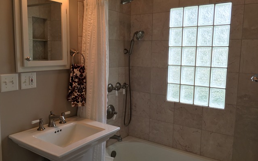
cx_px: 129
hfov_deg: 61.2
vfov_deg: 40.6
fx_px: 218
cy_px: 79
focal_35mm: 31
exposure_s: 1/40
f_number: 2.2
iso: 32
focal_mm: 4.15
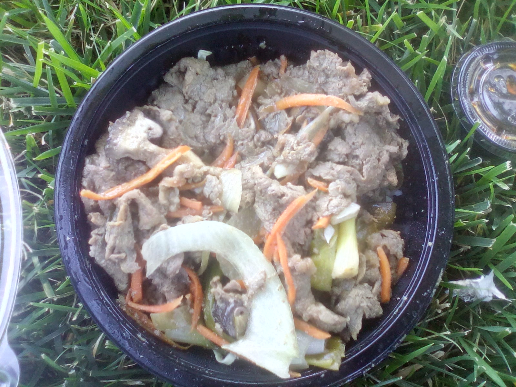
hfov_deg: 52.6
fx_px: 522
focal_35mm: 35
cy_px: 194
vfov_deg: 40.7
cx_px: 258
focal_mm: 2.9
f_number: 2.8
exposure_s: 1/50
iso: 59
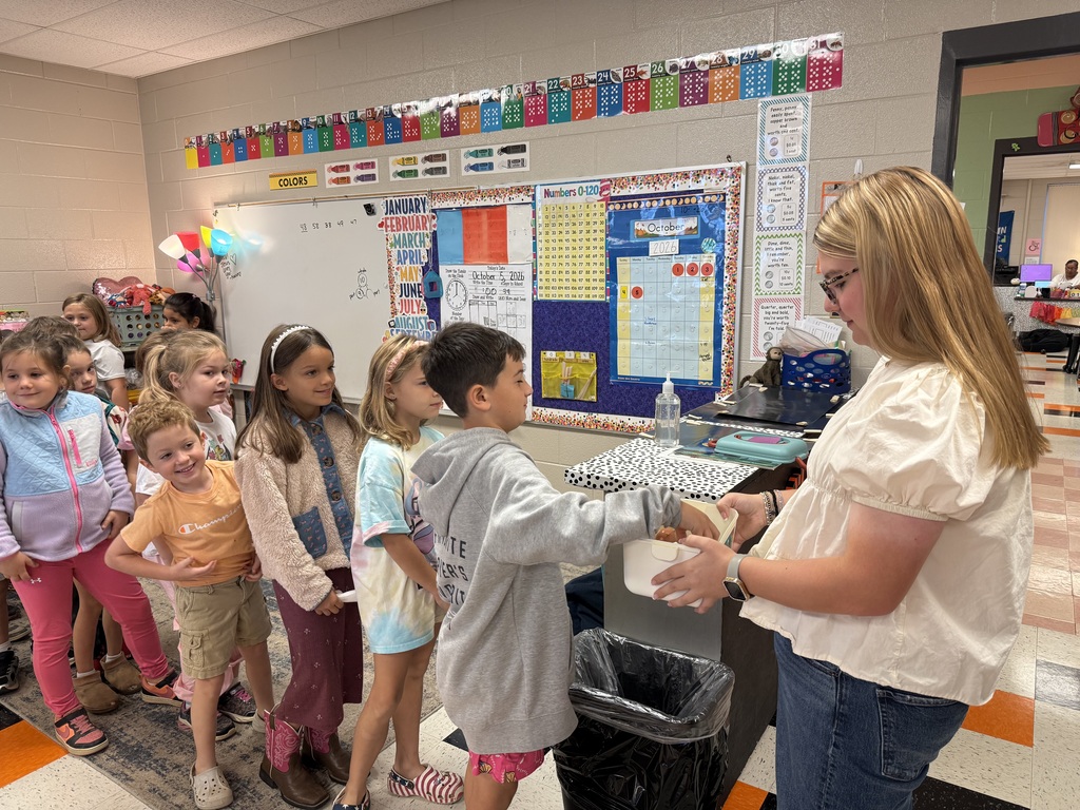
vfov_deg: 56.8
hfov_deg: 71.6
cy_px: 405
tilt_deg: -10.0
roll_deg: +0.7
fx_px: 749
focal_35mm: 24
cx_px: 540
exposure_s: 1/120
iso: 160
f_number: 1.78
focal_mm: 6.76
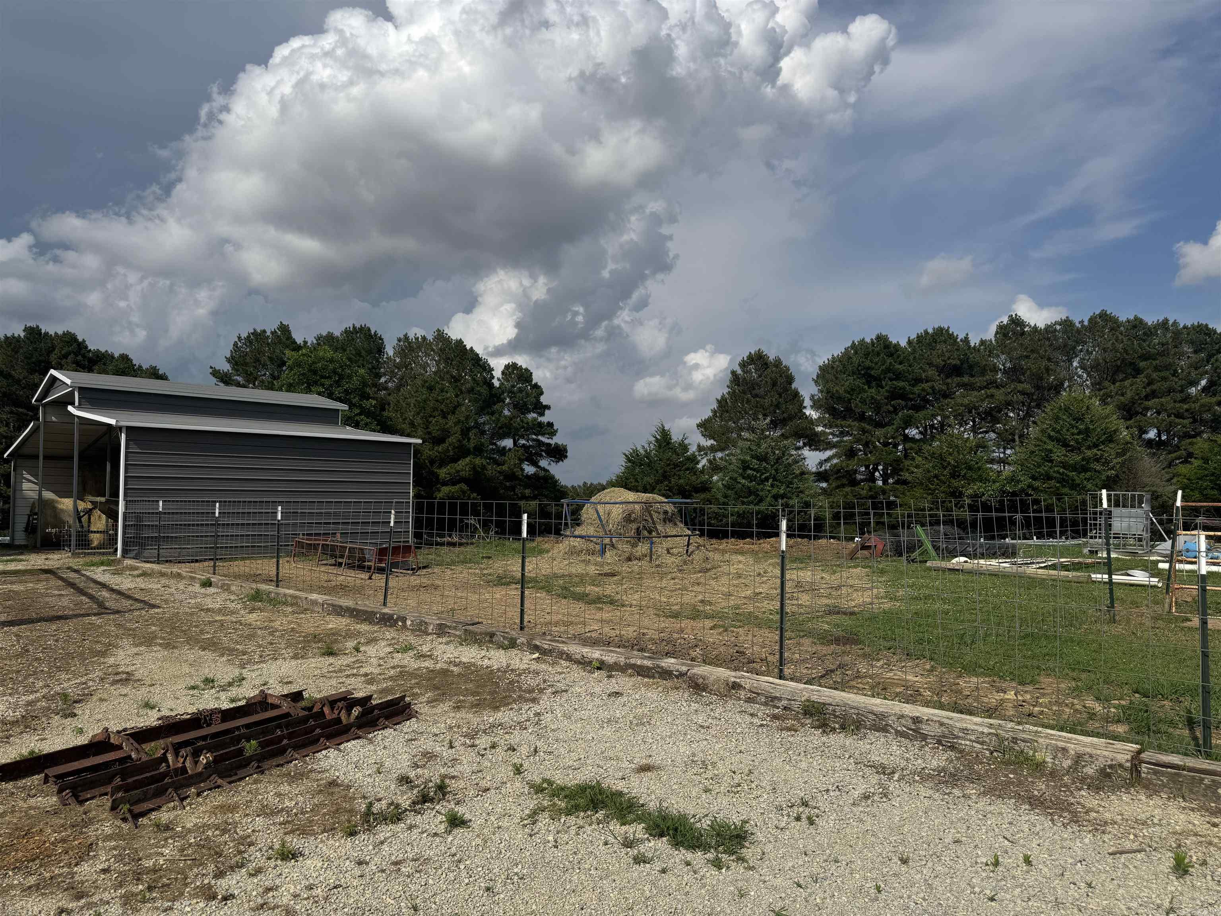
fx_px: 847
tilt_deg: +2.4
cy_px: 458
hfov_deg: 71.6
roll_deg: +0.6
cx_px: 610
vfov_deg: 56.8
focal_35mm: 24
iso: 80
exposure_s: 1/9009
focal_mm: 6.76
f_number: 1.78
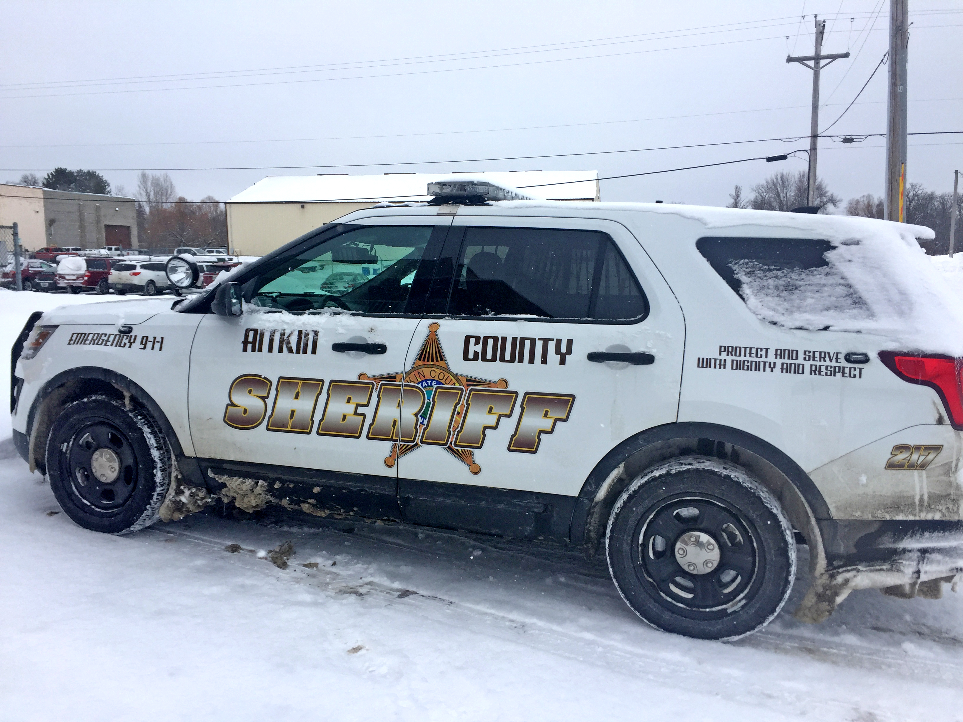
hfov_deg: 61.7
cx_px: 482
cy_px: 361
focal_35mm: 29
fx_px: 807
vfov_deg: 48.2
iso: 32
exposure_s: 1/1163
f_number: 2.2
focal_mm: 4.15
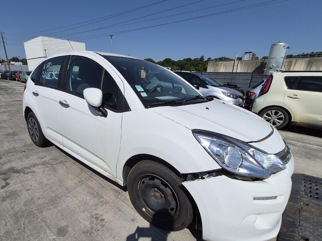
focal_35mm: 17
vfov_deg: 74.6
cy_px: 132
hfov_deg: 90.5
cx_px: 139
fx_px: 158
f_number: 2.2
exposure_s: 1/5000
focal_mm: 1.74
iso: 40
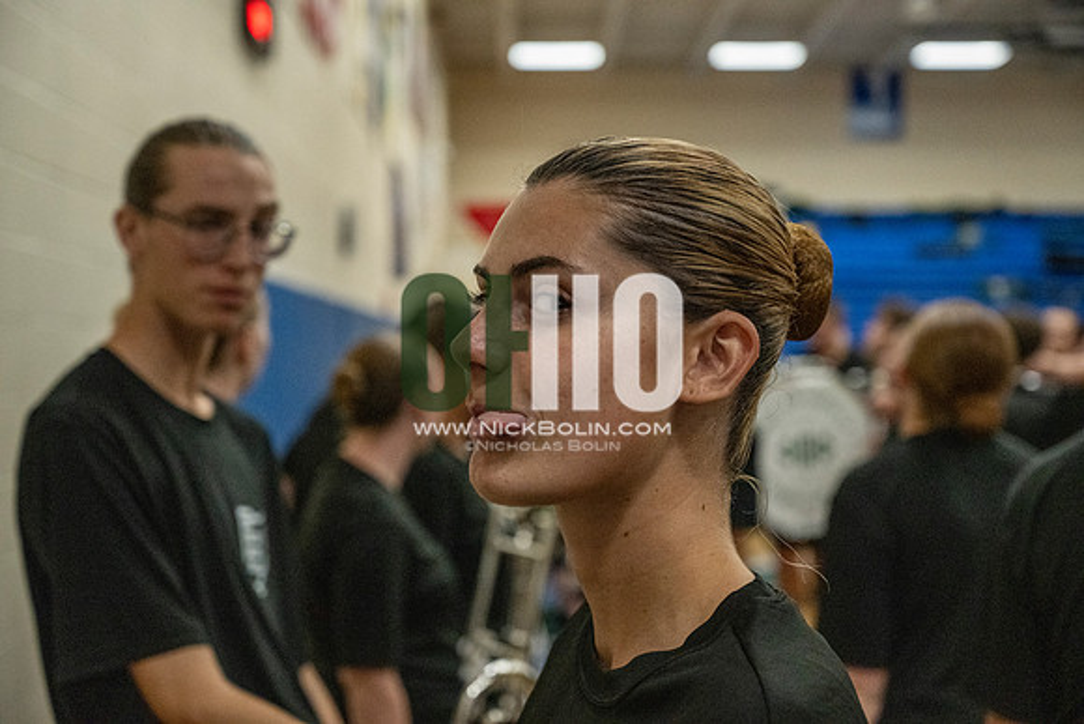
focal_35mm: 59
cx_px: 542
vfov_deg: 23.0
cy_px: 362
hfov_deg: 33.9
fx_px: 1777
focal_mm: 59
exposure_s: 1/800
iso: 6400
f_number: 4
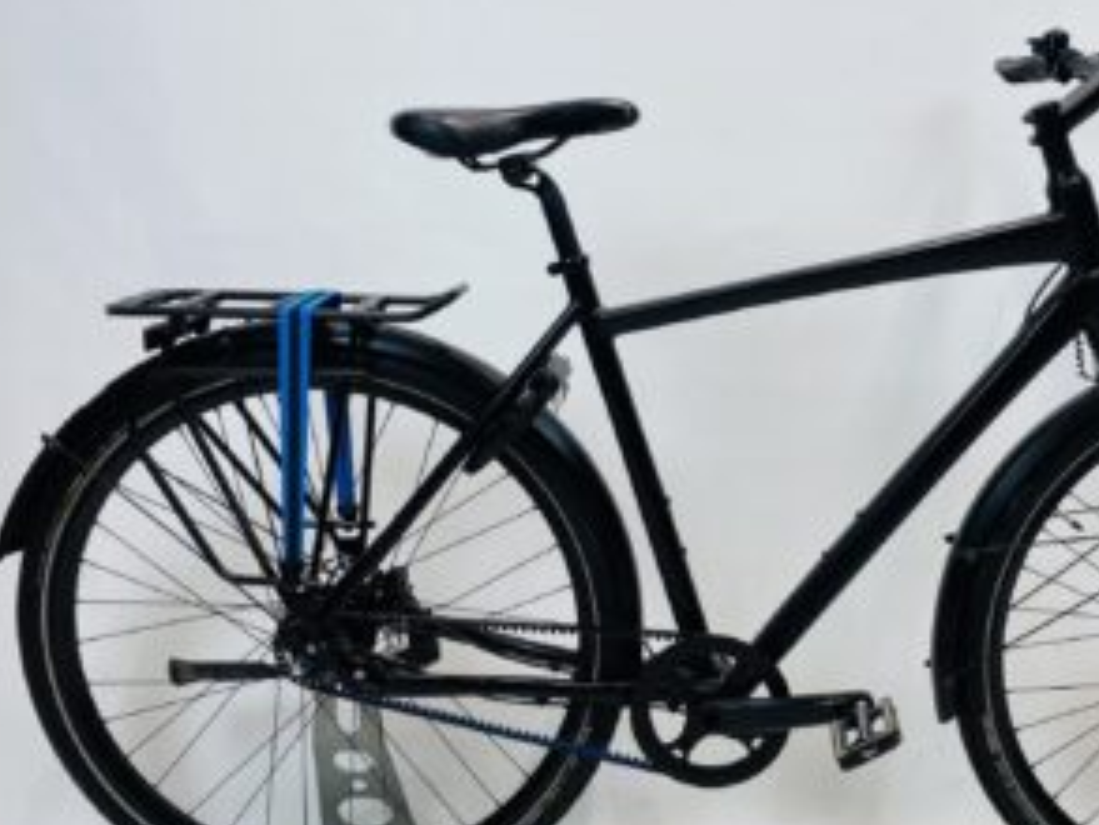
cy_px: 371
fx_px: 1270
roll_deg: -0.4
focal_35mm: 40
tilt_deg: -7.2
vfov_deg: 36.0
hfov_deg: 45.6
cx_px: 784
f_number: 1.8
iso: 50
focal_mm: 4.25
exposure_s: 1/100
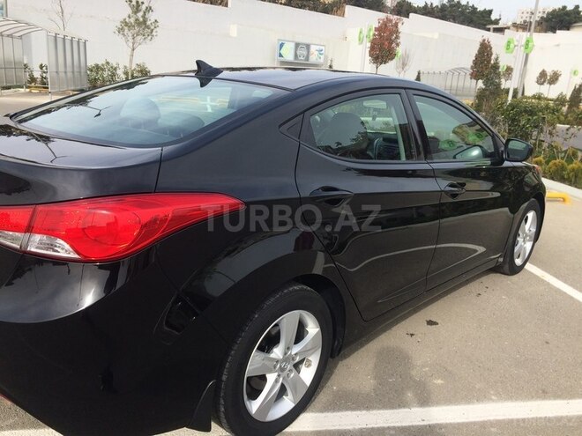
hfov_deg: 61.7
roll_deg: -2.5
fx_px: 488
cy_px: 218
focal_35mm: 29
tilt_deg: -17.8
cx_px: 291
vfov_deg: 48.2
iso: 32
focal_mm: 4.15
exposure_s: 1/933
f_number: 2.2
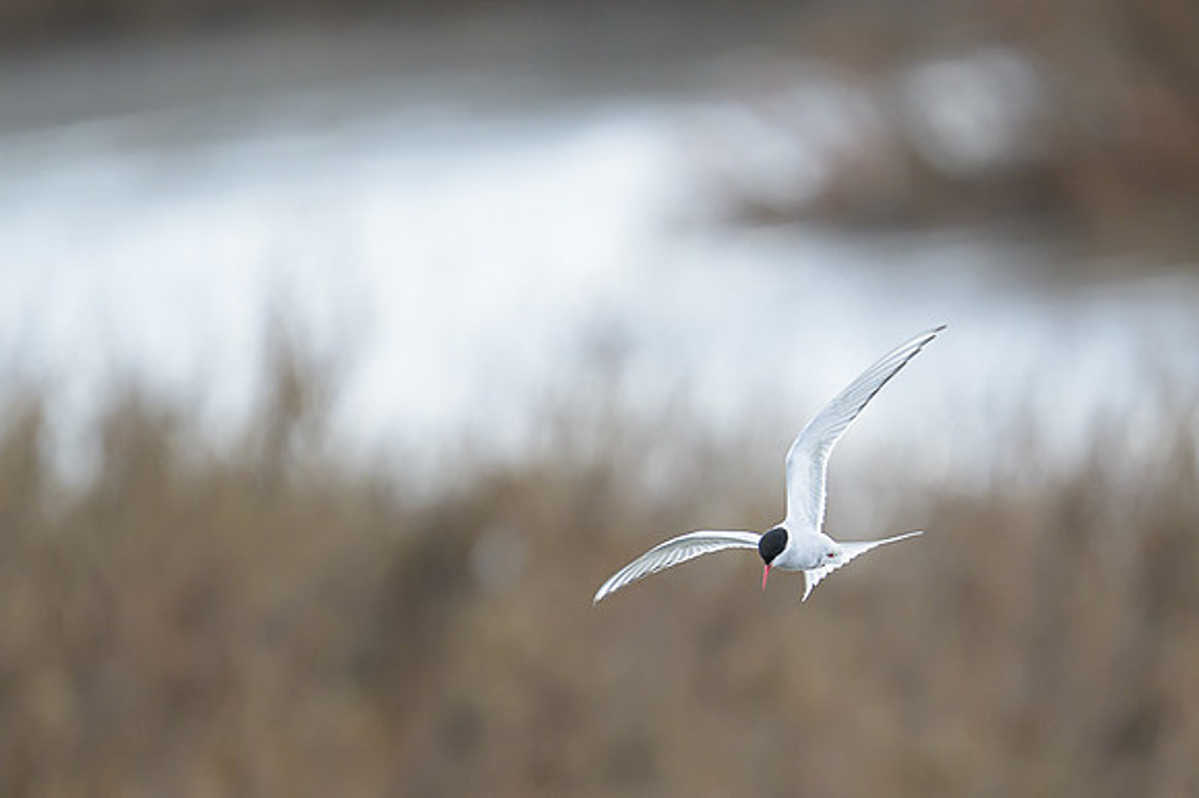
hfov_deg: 2.4
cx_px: 809
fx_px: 28742
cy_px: 615
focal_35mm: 864
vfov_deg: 1.6
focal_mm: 560
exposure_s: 1/2000
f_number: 4
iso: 1000
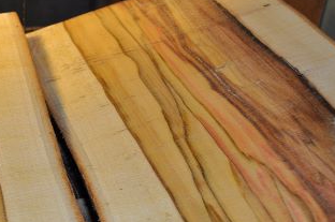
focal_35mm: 75
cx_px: 84
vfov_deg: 17.8
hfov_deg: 26.7
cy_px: 206
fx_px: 697
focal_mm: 26
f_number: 4.2
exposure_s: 1/60
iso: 200
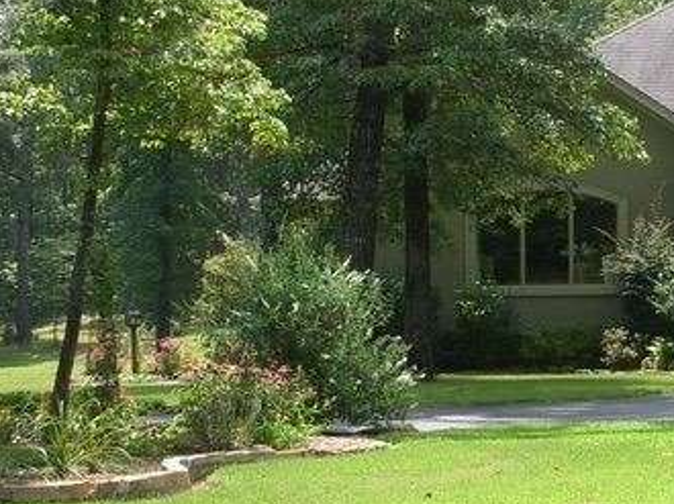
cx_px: 682
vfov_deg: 10.1
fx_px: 2841
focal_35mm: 146
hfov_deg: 13.3
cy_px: 218
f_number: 3.4
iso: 100
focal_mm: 7.9
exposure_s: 1/400
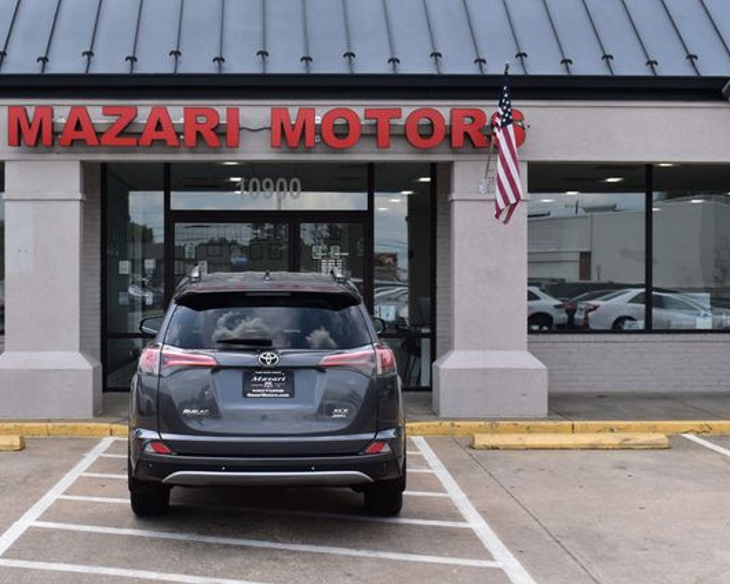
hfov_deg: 36.5
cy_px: 292
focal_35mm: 51
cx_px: 295
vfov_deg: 29.7
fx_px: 1102
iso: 400
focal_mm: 30
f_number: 10
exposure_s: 1/320
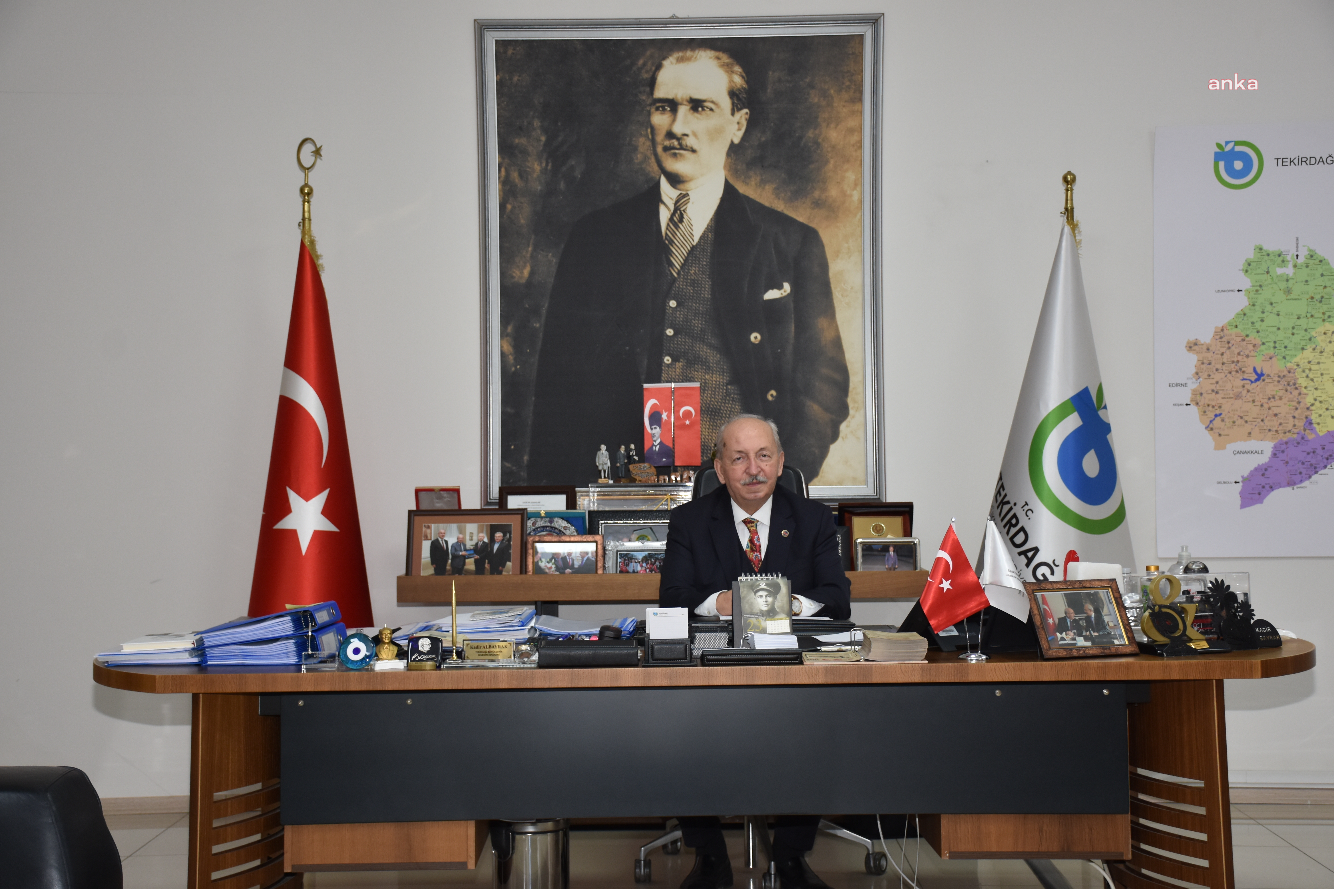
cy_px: 444
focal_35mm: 57
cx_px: 667
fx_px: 2112
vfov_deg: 23.8
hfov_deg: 35.1
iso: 560
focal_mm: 38
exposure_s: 1/60
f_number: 4.2
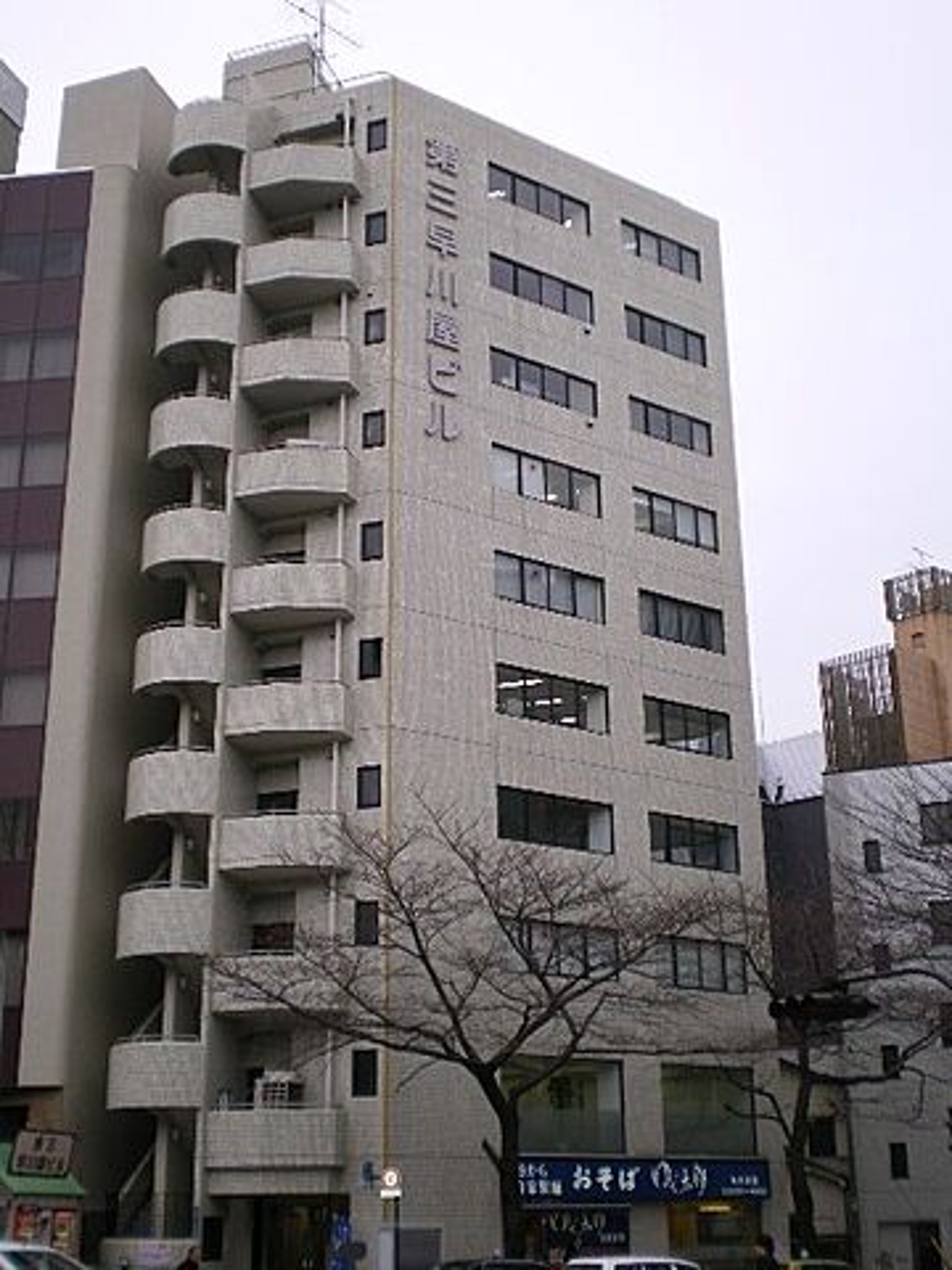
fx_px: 1613
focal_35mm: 44
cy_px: 635
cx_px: 476
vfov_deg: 42.9
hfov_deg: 32.9
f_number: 3.5
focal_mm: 7.4
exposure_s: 1/160
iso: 80
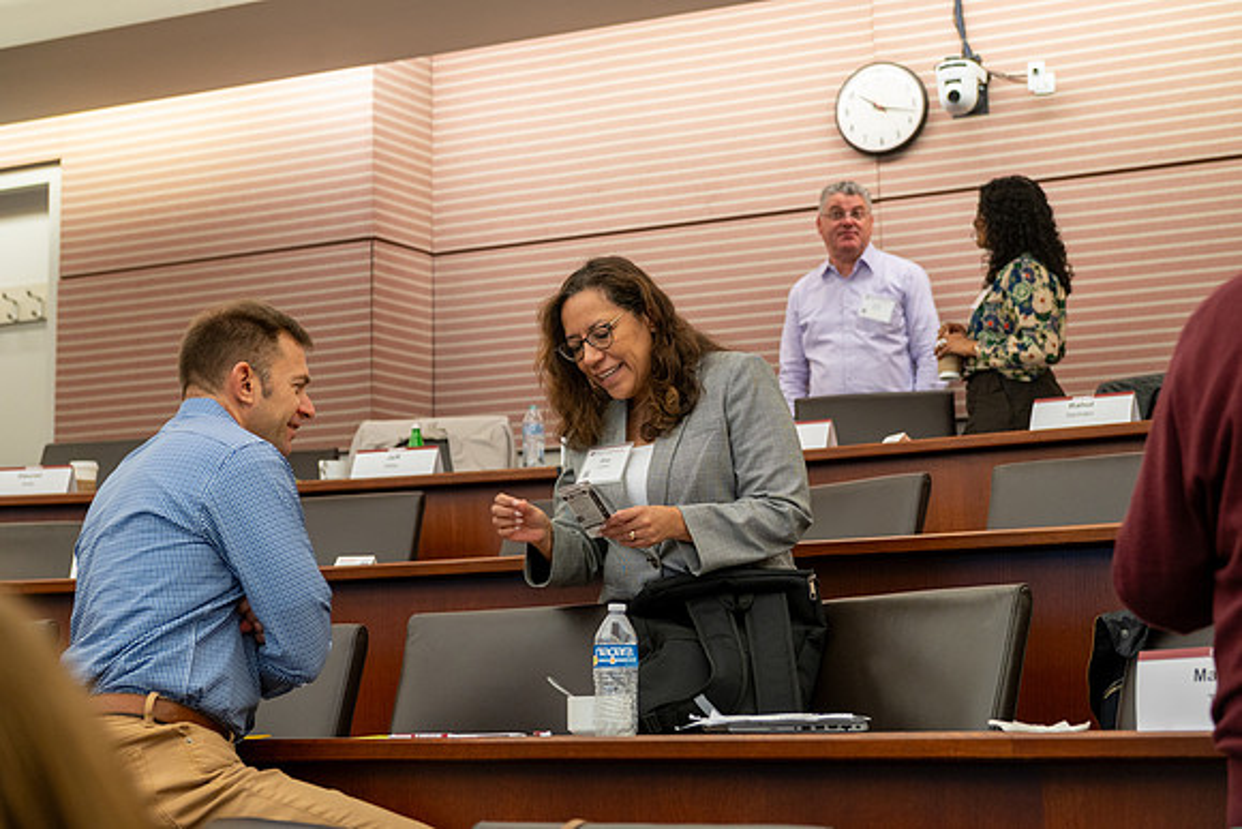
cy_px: 414
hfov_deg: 35.6
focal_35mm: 56
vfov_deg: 24.2
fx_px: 1937
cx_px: 621
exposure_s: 1/100
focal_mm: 56
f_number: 4
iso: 1250
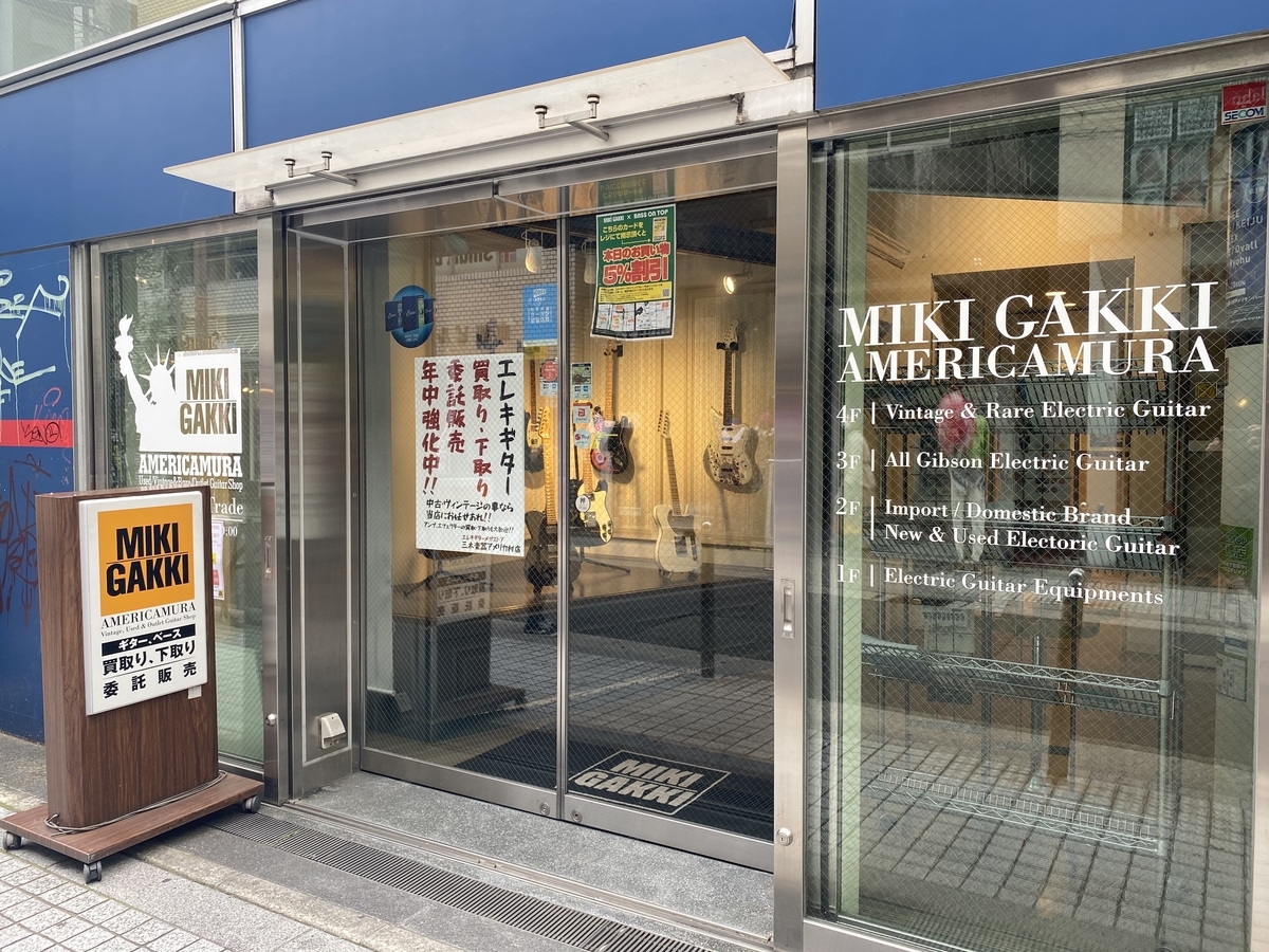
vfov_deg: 53.1
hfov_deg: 67.3
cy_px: 476
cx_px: 634
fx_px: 953
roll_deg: -0.1
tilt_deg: -2.1
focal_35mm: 26
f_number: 1.8
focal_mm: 4.25
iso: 50
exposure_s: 1/122
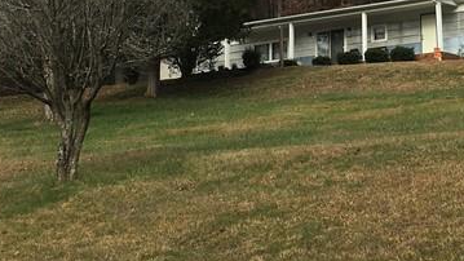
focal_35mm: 90
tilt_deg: +11.9
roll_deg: -0.1
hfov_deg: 23.5
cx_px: 332
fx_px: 1107
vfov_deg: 13.1
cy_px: -47
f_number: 2.2
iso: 25
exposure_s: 1/827
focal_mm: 4.15
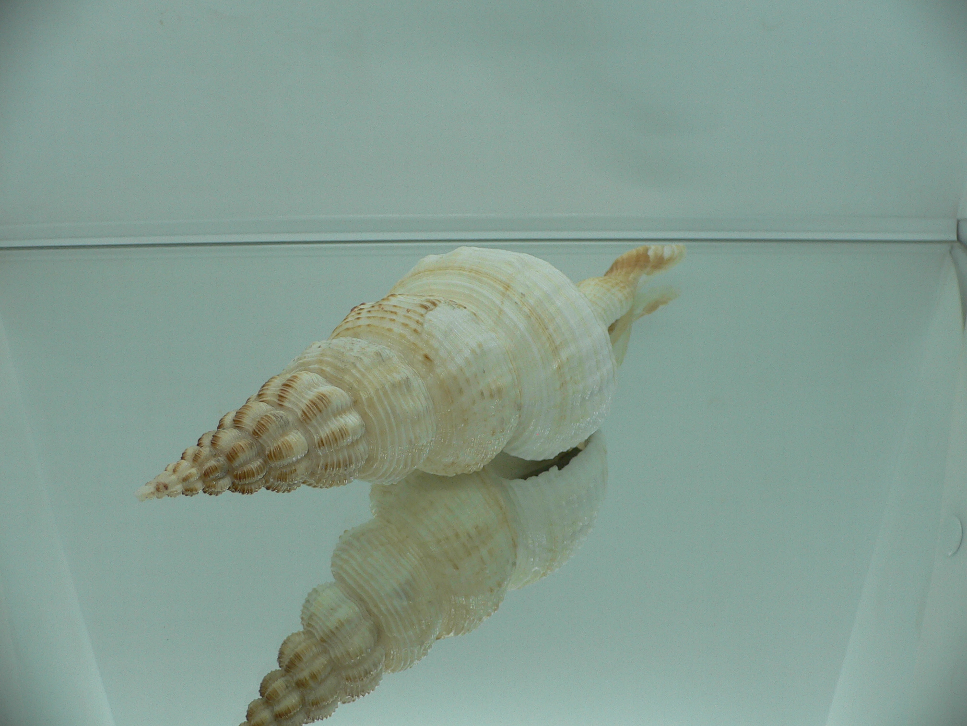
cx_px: 484
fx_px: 978
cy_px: 363
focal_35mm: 35
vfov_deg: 40.7
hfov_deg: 52.6
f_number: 2.8
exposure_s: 1/60
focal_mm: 4.6
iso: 80
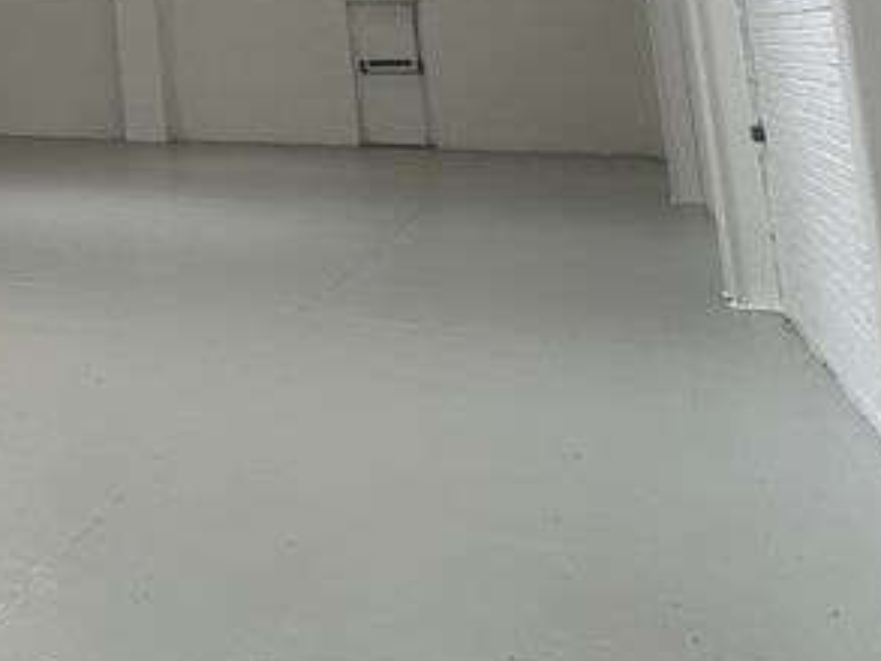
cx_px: -583
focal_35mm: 53
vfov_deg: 24.8
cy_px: -140
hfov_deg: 24.0
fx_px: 1349
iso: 40
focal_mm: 2.22
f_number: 2.2
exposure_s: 1/99
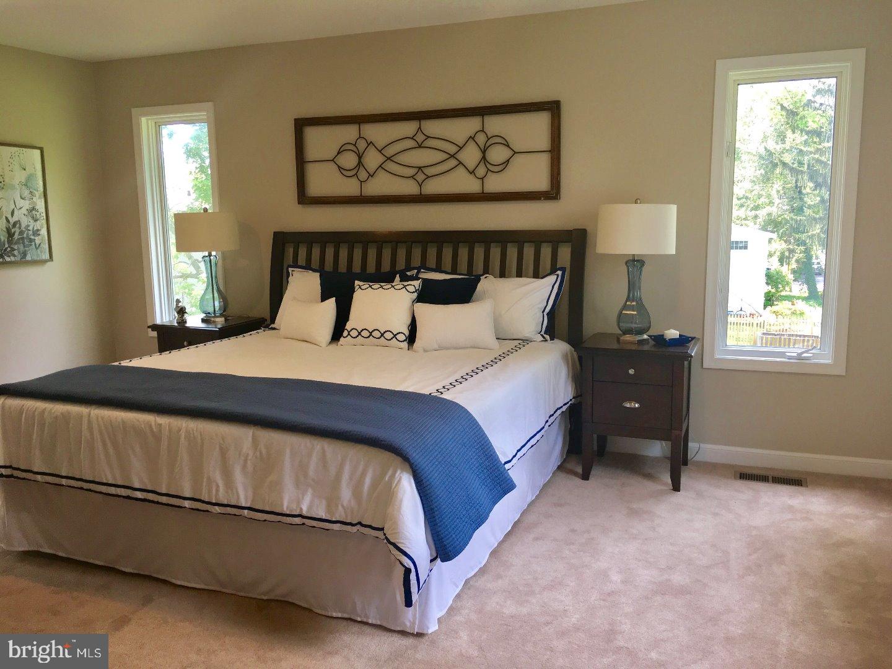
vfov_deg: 48.2
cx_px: 446
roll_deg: -0.2
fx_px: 747
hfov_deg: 61.7
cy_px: 334
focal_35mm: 29
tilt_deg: -8.9
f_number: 2.2
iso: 32
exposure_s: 1/60
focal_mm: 4.15
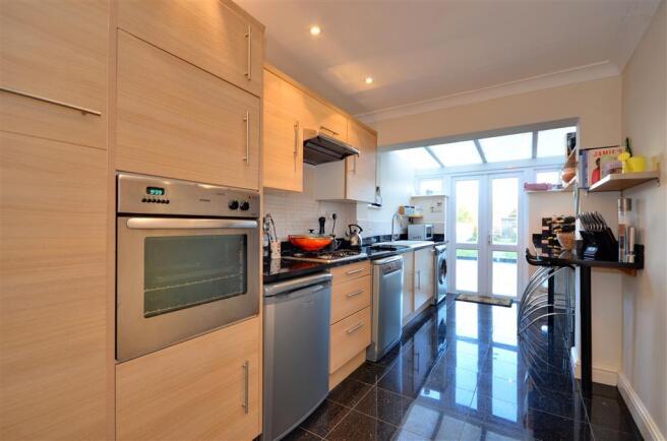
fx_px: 277
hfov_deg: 100.5
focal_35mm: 15
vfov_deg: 77.0
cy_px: 220
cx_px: 334
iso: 900
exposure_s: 1/60
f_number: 4
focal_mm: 10
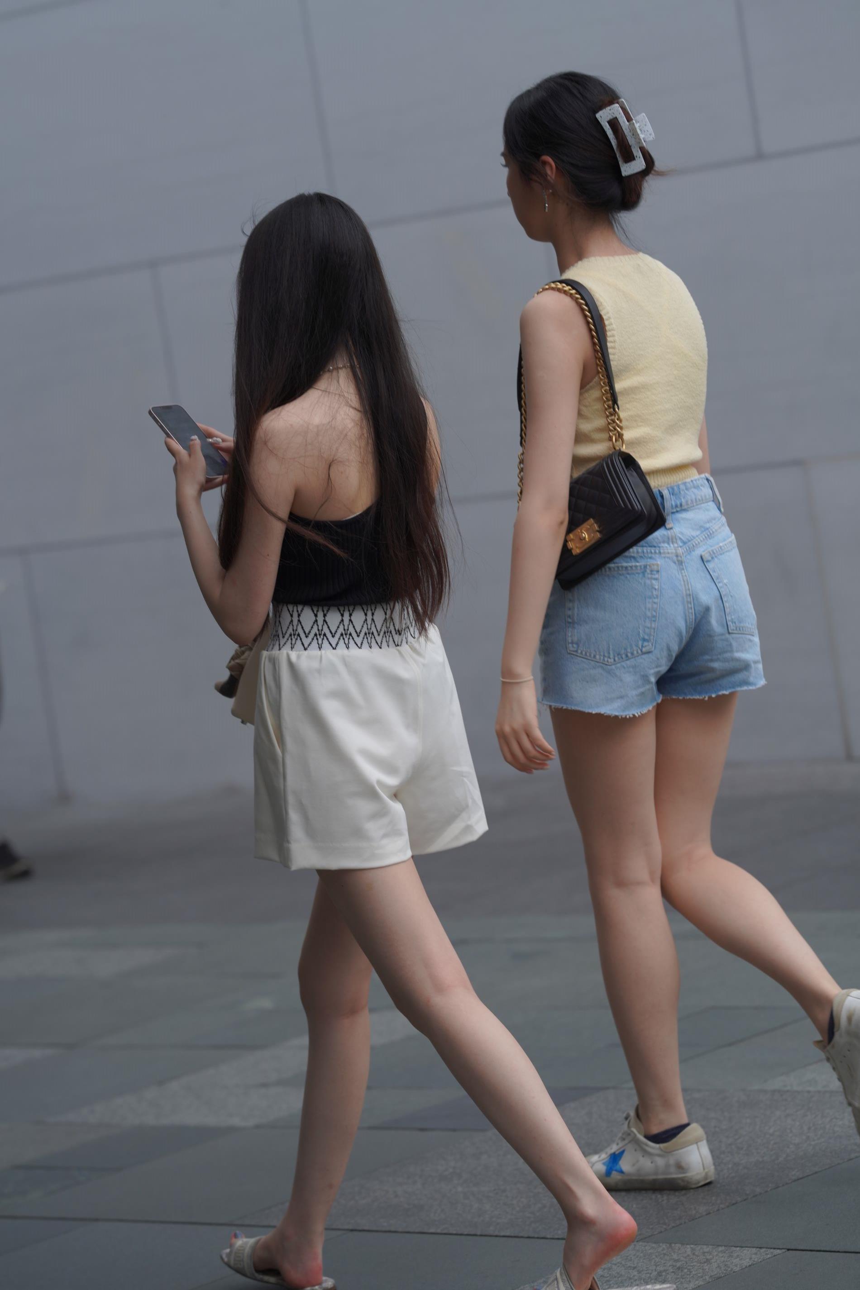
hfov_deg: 10.2
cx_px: 430
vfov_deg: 15.2
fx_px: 4838
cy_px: 645
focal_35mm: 135
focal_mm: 135
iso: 320
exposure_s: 1/640
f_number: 4
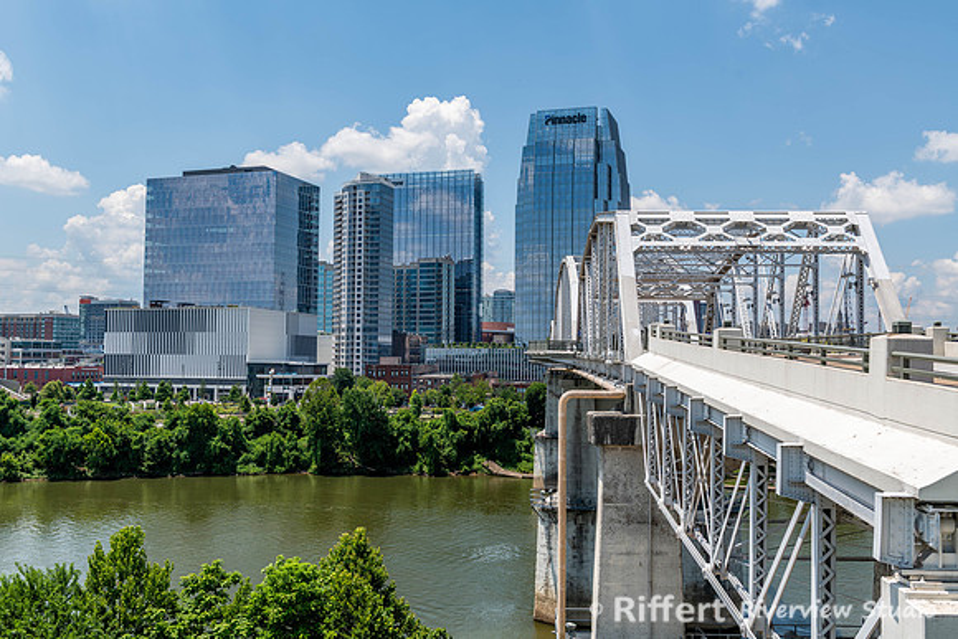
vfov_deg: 37.9
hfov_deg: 54.4
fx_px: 932
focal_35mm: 35
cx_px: 479
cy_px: 320
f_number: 8
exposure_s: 1/160
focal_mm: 35
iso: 64
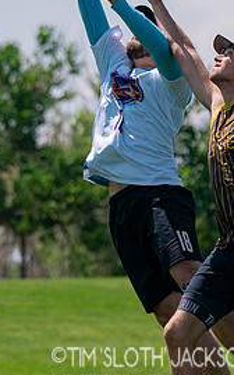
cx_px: 73
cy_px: 95
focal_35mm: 332
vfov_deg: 6.3
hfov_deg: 4.0
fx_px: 3389
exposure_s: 1/8000
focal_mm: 122
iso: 640
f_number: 4
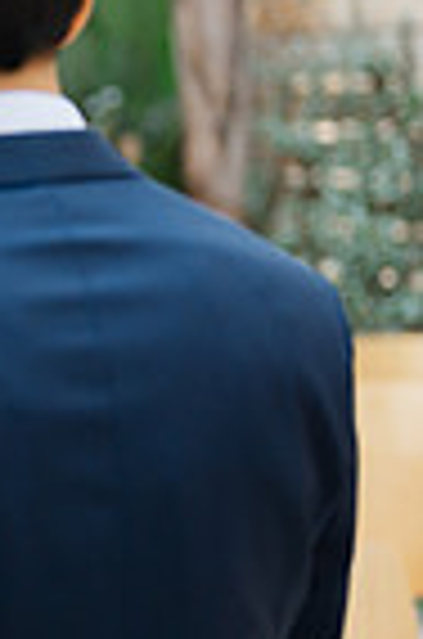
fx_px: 2816
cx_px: -248
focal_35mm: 159
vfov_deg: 12.9
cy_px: 306
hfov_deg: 8.4
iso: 125
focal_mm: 50
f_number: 1.8
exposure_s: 1/200
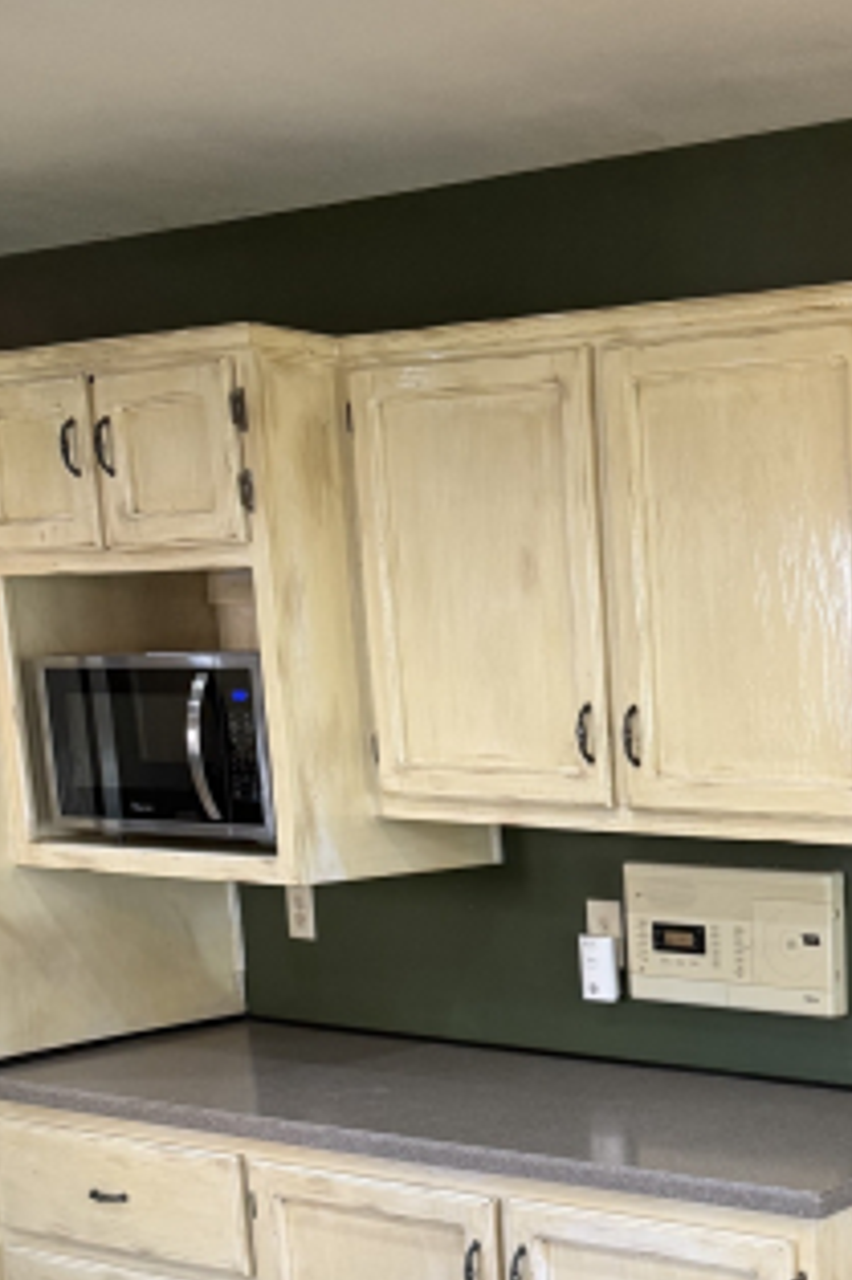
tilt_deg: -12.5
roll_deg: +0.0
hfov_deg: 23.4
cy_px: 1123
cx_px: 1007
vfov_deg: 35.6
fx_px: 1883
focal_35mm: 53
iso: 200
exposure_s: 1/120
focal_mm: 6.76
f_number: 1.78
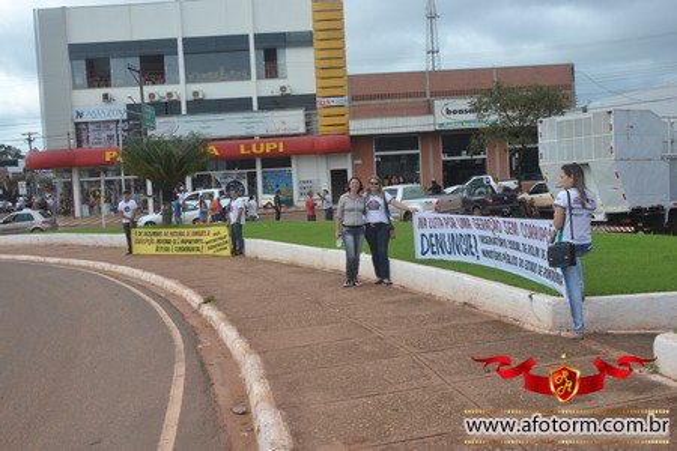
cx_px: 338
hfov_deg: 49.6
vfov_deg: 34.2
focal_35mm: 39
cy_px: 226
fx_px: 733
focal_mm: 26
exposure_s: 1/250
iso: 100
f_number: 8
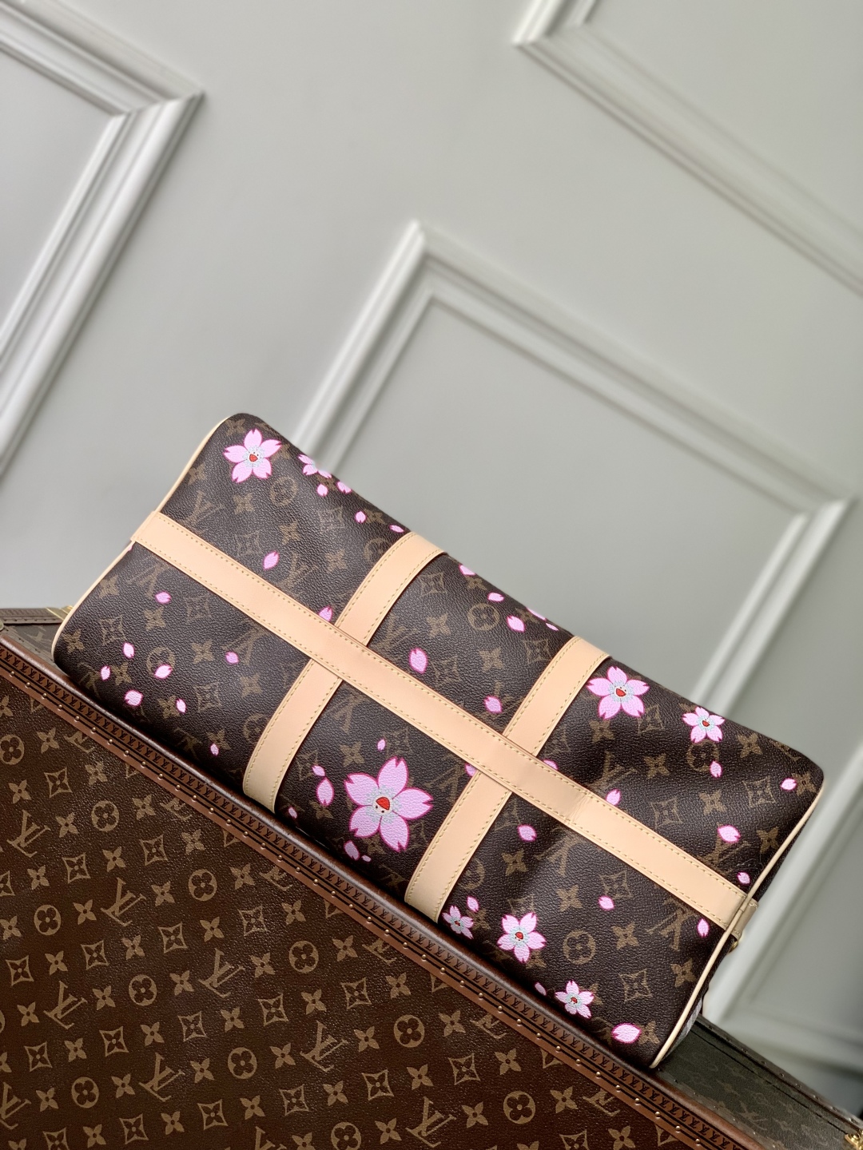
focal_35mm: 52
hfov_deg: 28.0
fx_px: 1729
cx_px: 432
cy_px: 575
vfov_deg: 36.8
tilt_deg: -6.3
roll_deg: -30.1
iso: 80
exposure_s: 1/122
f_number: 2.4
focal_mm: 6
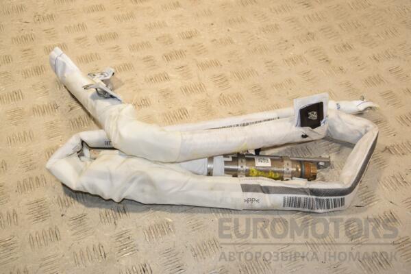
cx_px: 206
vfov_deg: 28.1
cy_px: 137
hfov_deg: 41.1
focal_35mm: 48
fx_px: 548
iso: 800
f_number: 8
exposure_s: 1/200
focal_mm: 32
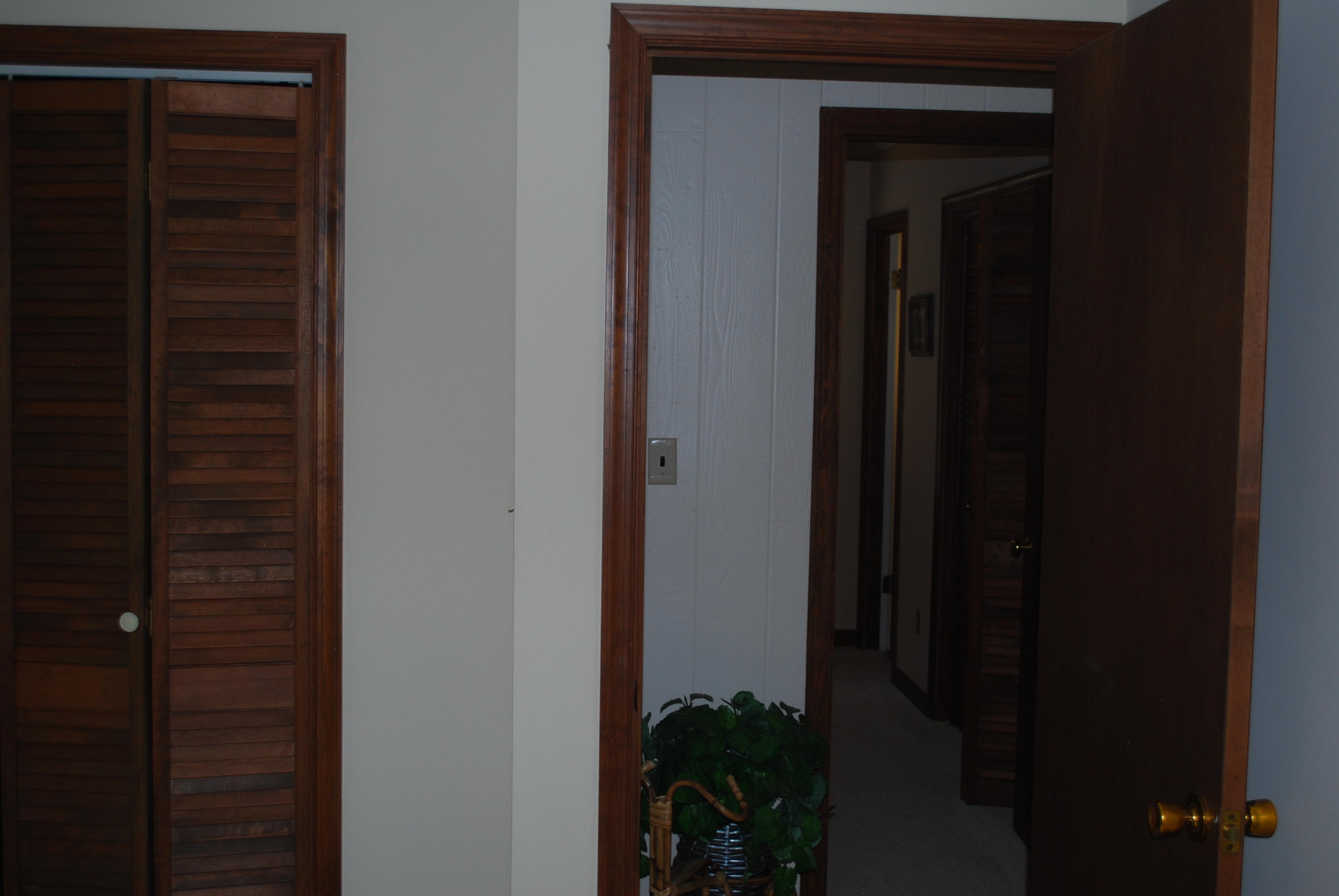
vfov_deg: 34.3
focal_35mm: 39
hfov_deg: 49.5
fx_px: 1452
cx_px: 670
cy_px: 448
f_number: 4.5
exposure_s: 1/60
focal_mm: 26
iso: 200
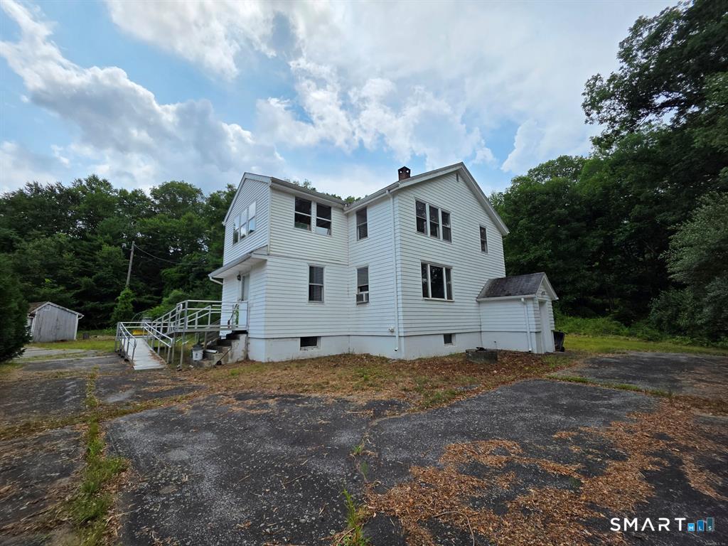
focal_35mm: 13
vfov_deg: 89.9
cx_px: 364
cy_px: 273
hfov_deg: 106.2
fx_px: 273
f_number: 1.9
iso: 40
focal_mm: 2.2
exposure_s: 1/3238
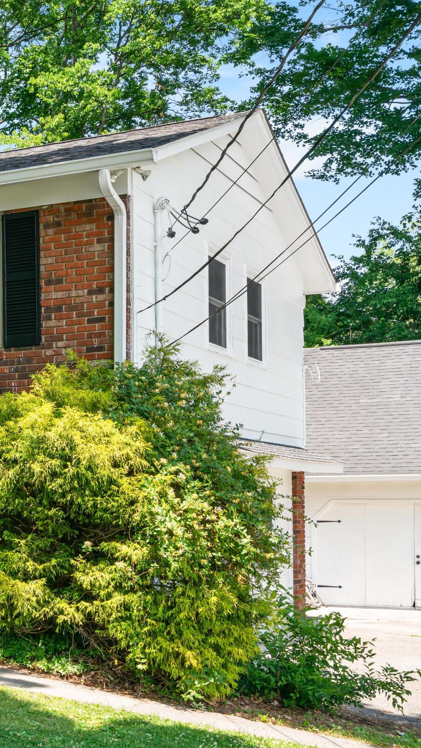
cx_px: -258
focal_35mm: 65
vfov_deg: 32.3
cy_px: 389
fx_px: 1290
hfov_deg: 16.5
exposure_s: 1/100
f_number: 7.1
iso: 100
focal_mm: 33
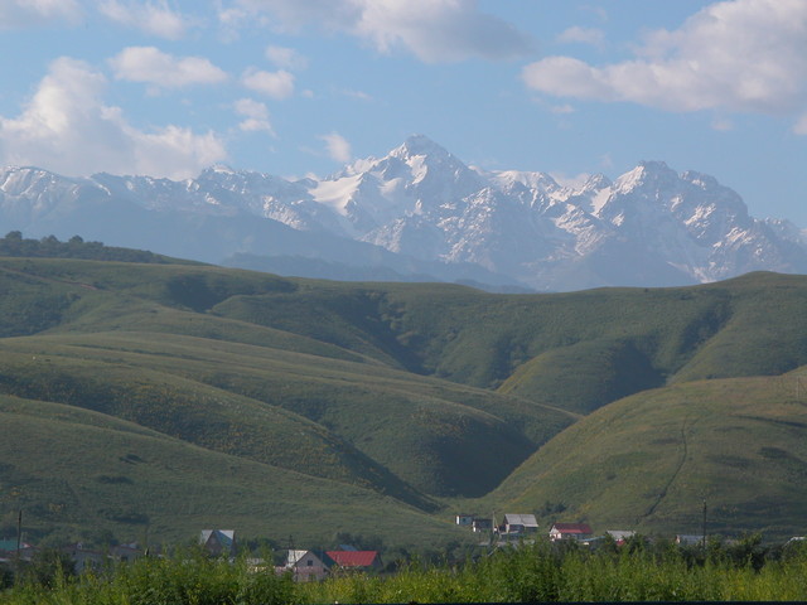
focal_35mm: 161
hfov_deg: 12.3
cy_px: 302
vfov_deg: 9.2
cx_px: 404
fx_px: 3753
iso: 100
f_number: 6.2
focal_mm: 41.1
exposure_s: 1/551
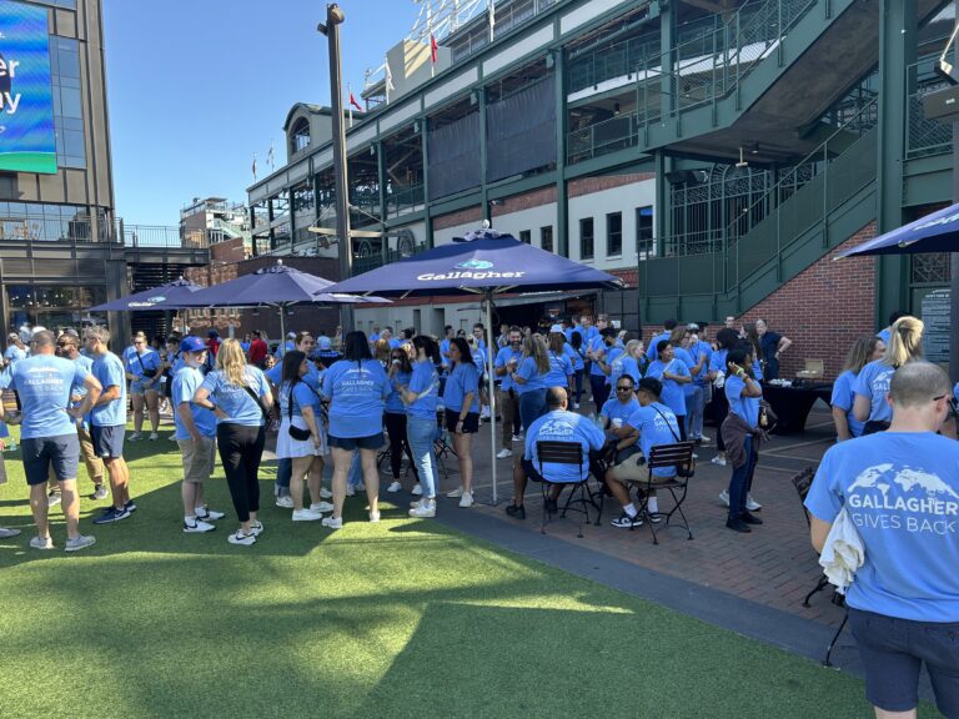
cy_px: 360
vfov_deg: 53.1
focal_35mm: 26
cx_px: 480
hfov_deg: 67.3
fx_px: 720
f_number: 1.5
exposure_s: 1/621
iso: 50
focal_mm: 5.7
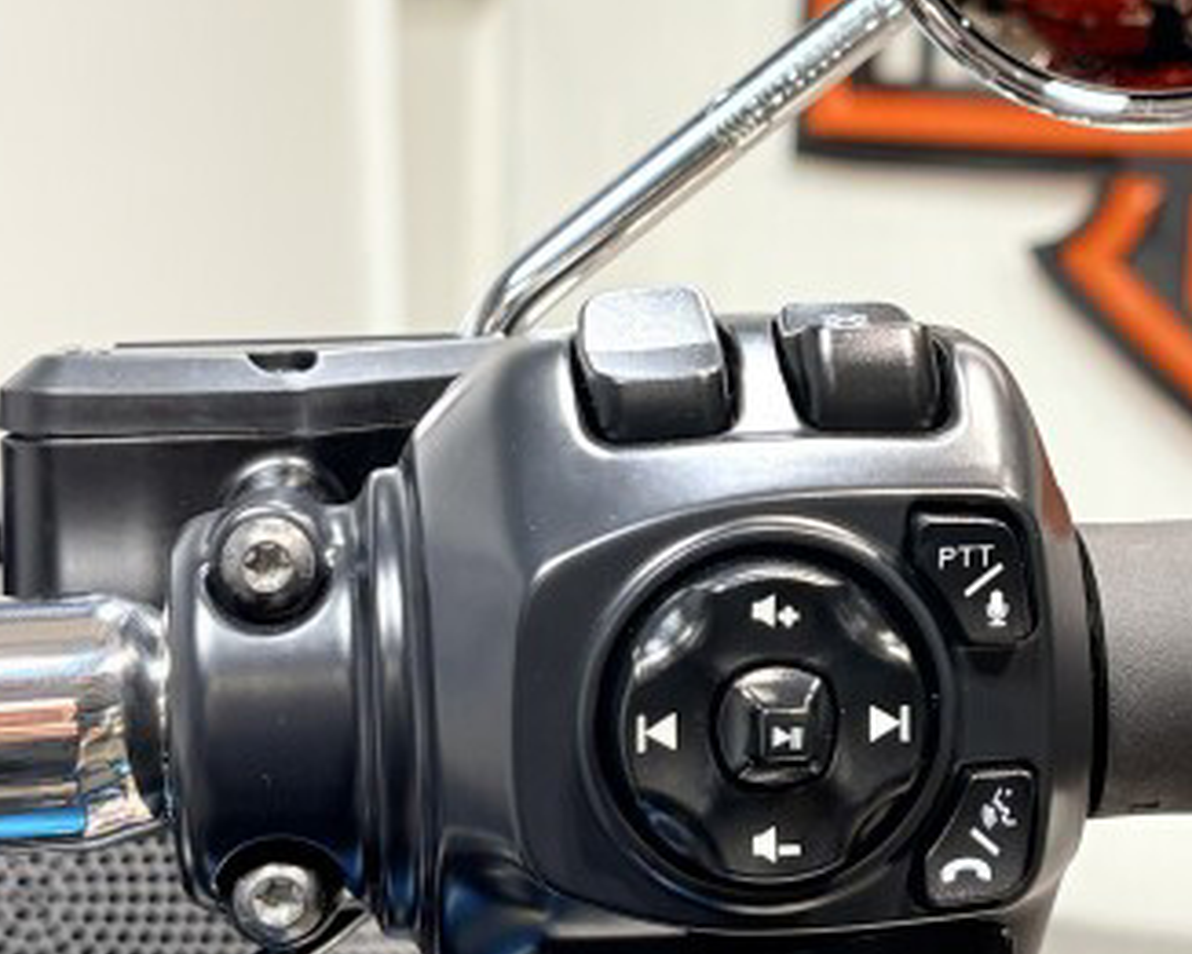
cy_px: 428
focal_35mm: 83
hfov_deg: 22.9
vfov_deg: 18.5
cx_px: 755
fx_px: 2929
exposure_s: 1/120
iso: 64
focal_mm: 5.96
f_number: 1.6
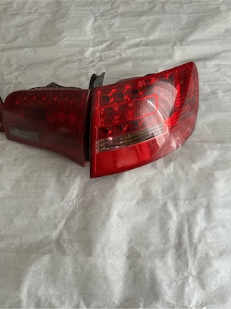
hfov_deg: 56.8
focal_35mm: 24
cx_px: 116
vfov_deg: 71.6
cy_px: 154
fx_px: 214
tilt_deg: -60.9
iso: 250
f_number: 1.78
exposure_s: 1/85
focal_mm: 6.86
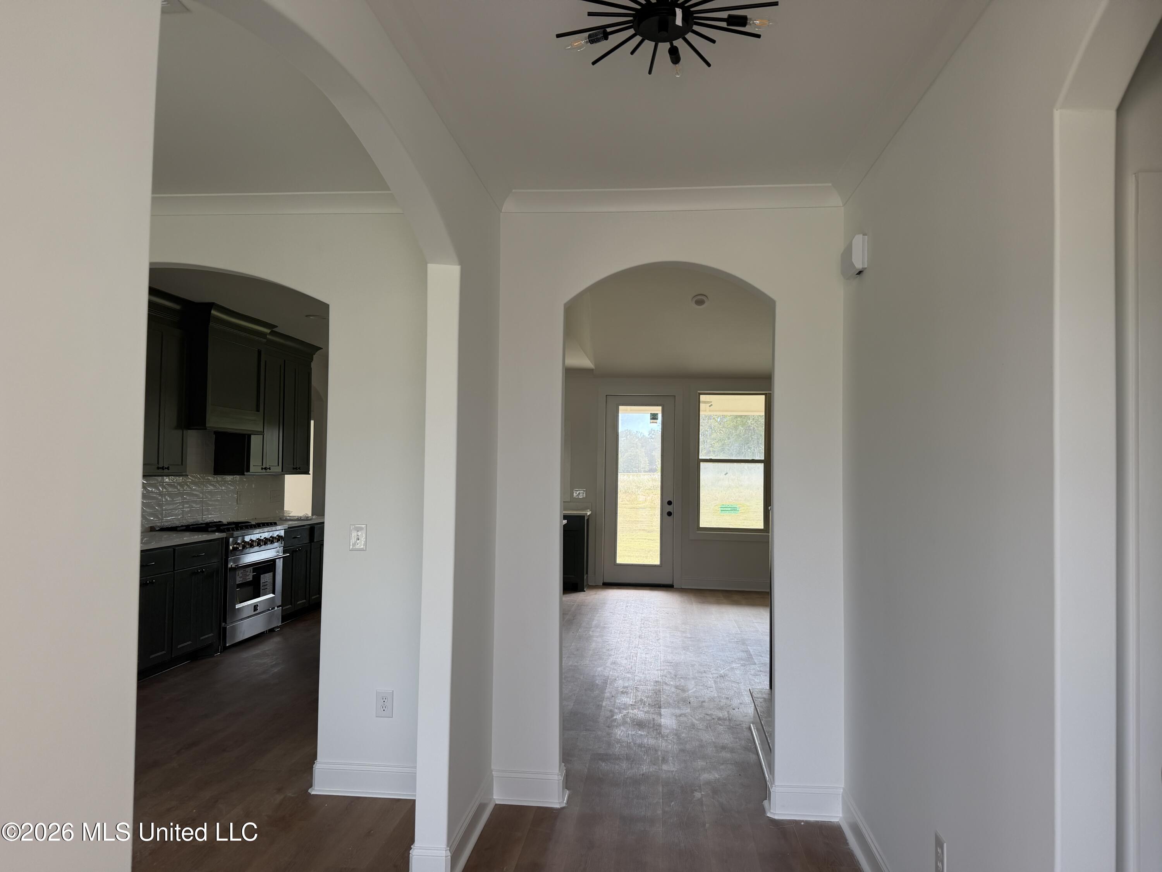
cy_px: 436
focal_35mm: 24
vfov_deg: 56.8
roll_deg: -0.9
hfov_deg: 71.6
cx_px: 581
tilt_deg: +1.4
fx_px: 806
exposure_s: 1/348
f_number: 1.78
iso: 80
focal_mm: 6.76
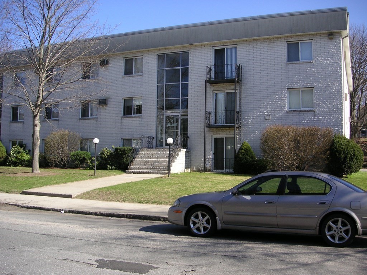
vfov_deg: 38.7
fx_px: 392
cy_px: 138
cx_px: 184
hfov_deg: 50.1
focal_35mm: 37
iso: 50
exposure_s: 1/750
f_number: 2.8
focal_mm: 6.1
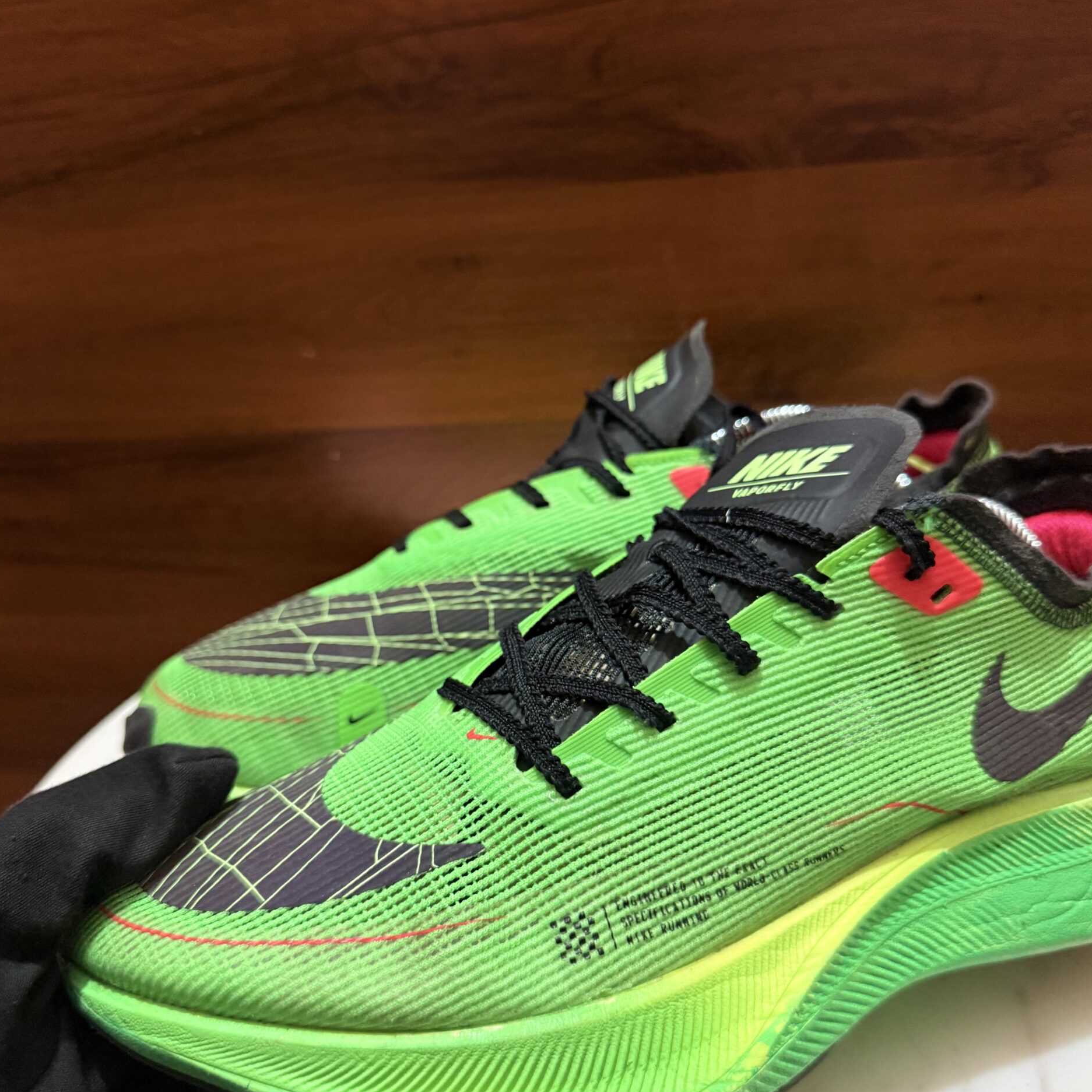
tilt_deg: -27.7
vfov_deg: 55.5
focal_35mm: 29
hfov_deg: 55.6
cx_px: 545
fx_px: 1035
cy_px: 594
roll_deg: +4.5
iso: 320
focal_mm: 6.76
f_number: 1.78
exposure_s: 1/50
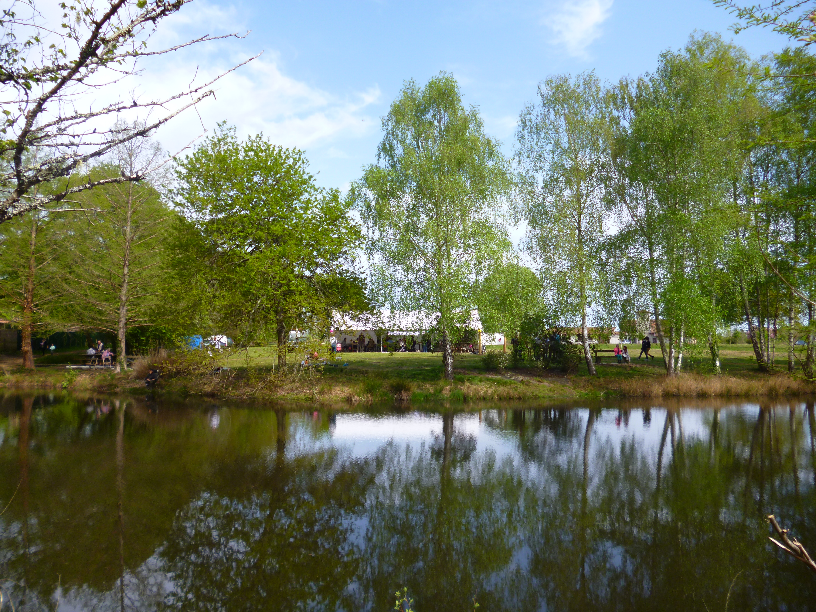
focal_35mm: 28
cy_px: 306
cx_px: 408
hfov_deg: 63.4
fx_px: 660
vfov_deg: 49.7
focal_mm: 5
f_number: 3.1
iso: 100
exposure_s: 1/500
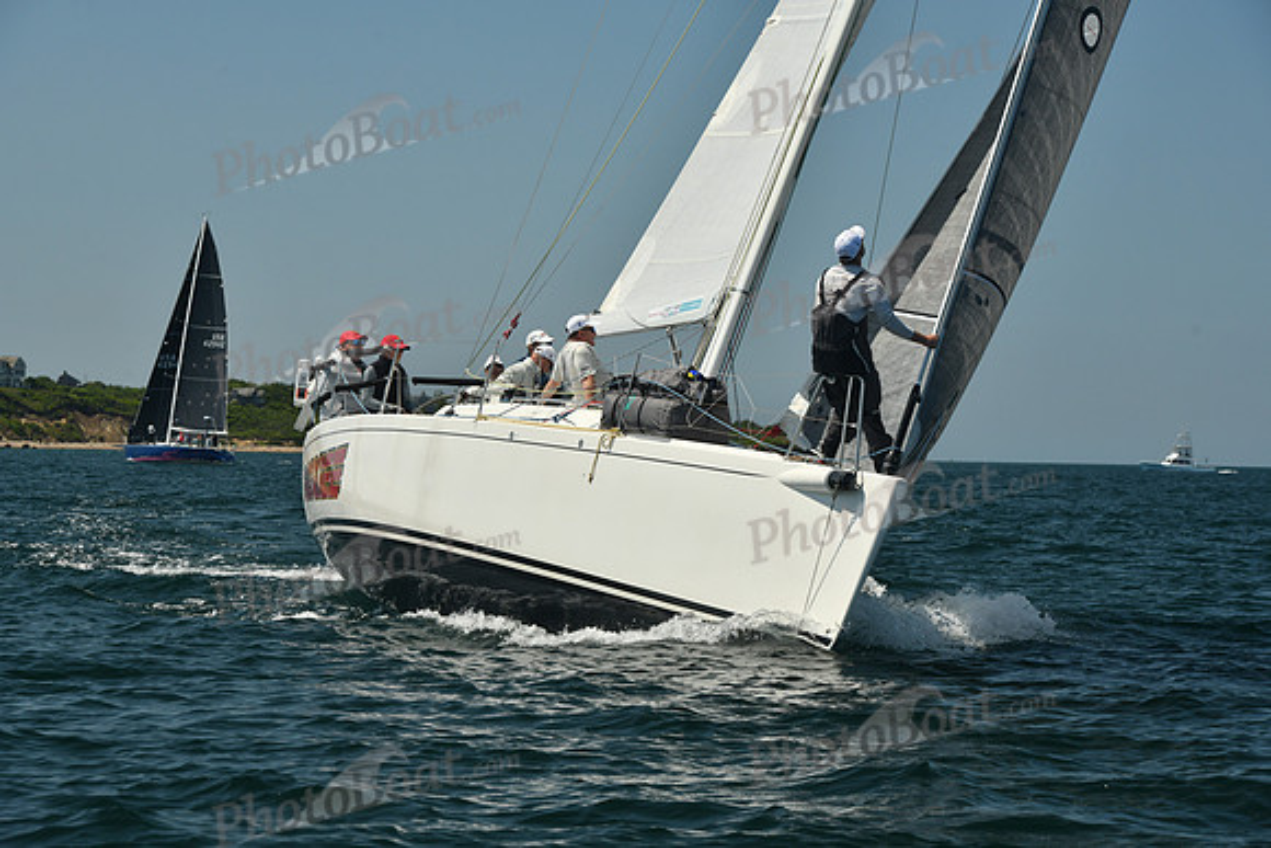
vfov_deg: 11.4
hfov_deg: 17.1
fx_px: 4237
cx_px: 636
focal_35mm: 120
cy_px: 424
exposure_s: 1/640
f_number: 9
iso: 320
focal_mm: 120
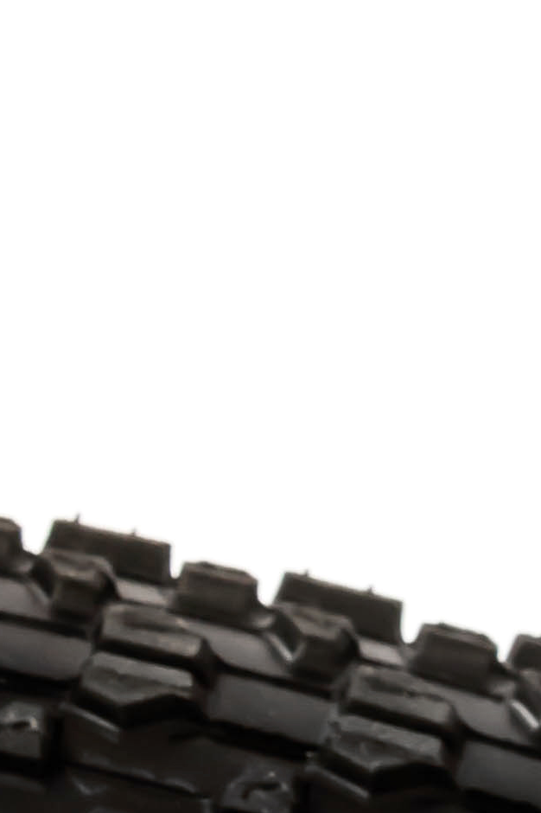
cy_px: 68
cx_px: -1155
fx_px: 6383
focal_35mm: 283
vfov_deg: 7.3
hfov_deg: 4.6
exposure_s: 1/200
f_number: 13
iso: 320
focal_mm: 44
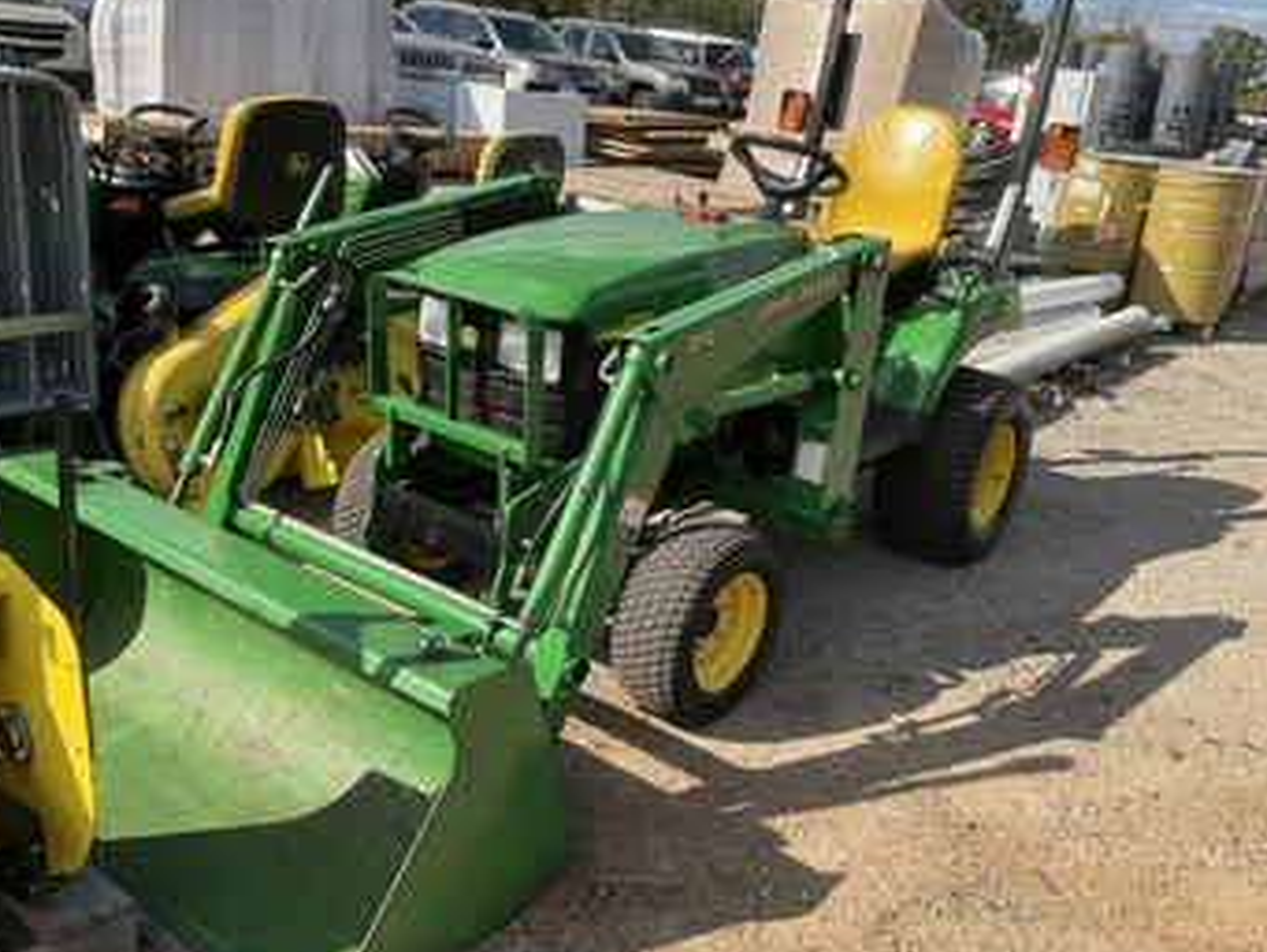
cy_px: 472
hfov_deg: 53.9
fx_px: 1245
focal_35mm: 34
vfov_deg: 41.8
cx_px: 654
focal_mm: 3
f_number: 1.8
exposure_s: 1/1377
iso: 25
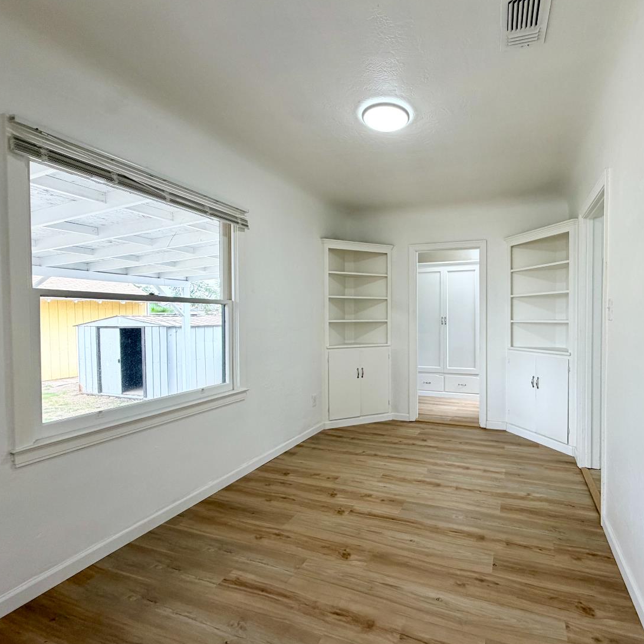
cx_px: 405
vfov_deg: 84.0
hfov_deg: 82.3
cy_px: 324
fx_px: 358
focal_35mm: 17
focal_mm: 2.22
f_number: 2.2
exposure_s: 1/120
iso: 125
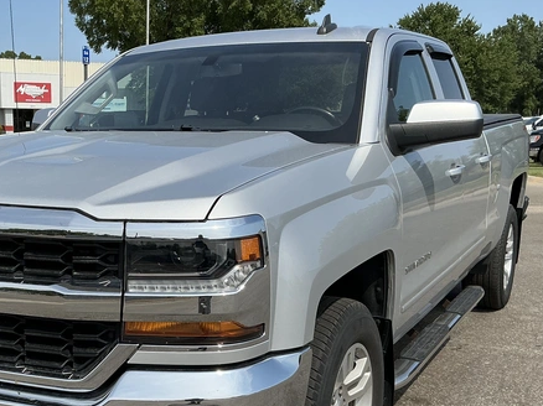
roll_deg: -0.5
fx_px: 753
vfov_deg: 30.0
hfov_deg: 38.9
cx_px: 154
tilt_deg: -9.4
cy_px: 267
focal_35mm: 48
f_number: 1.8
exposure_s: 1/1912
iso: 25
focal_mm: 3
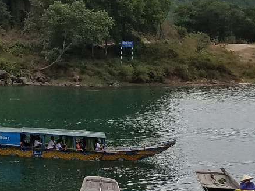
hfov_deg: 17.7
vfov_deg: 15.0
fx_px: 699
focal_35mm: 95
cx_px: -166
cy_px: -40
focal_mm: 4.2
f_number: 1.7
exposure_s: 1/1528
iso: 50
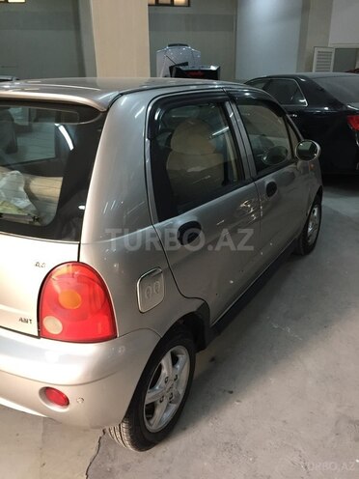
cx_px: 180
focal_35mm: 29
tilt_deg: -22.6
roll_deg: +1.2
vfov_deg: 61.7
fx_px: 401
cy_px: 240
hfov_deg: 48.2
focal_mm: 4.15
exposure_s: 1/33
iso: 125
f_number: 2.2
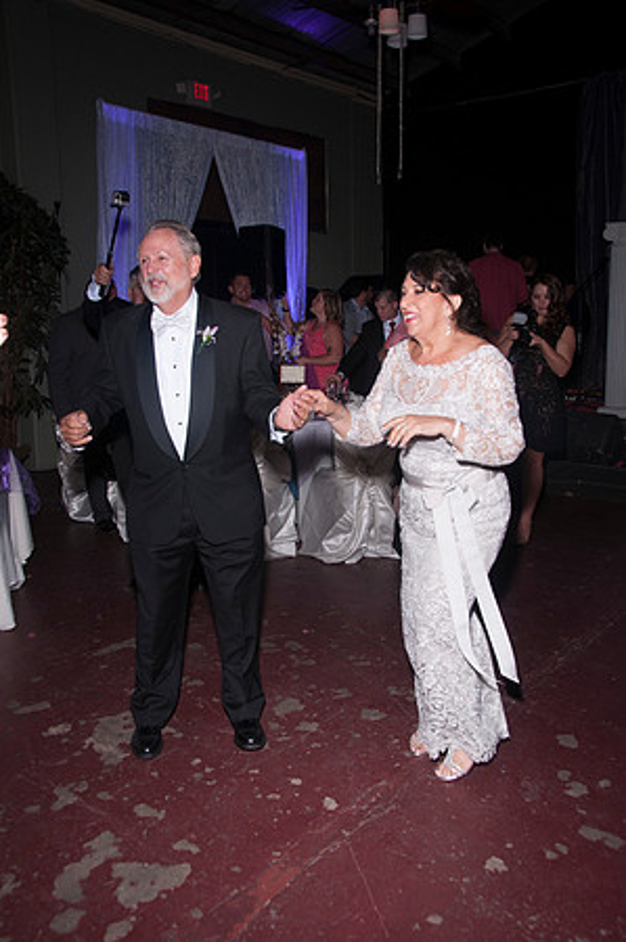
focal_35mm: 33
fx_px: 863
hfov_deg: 39.9
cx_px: 313
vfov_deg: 57.3
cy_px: 471
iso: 400
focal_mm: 22
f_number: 5.6
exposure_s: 1/60
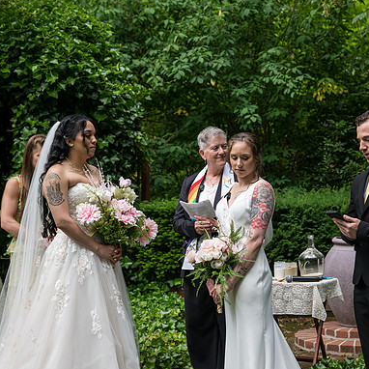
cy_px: 184
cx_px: 250
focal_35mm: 71
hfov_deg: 24.2
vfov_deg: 24.3
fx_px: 856
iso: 320
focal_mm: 55
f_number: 3.5
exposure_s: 1/400
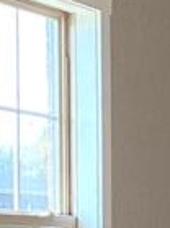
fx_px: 1495
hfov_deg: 6.2
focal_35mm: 228
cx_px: 438
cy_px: 320
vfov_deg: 8.5
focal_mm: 3.3
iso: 40
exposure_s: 1/120
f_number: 2.4
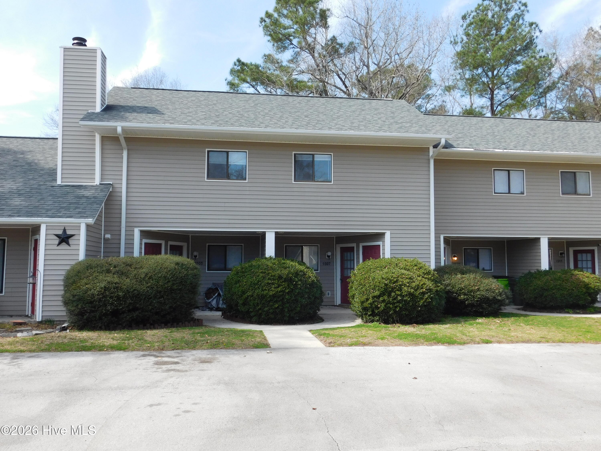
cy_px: 226
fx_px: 521
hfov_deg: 60.0
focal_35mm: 30
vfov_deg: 46.8
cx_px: 300
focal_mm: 5.3
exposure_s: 1/640
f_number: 3.2
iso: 125
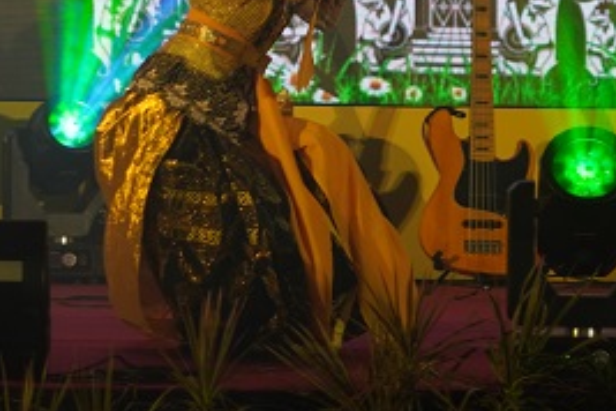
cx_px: -185
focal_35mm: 253
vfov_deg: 5.4
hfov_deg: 8.0
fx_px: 4329
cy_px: -60
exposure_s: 1/60
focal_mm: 50
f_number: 1.8
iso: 100
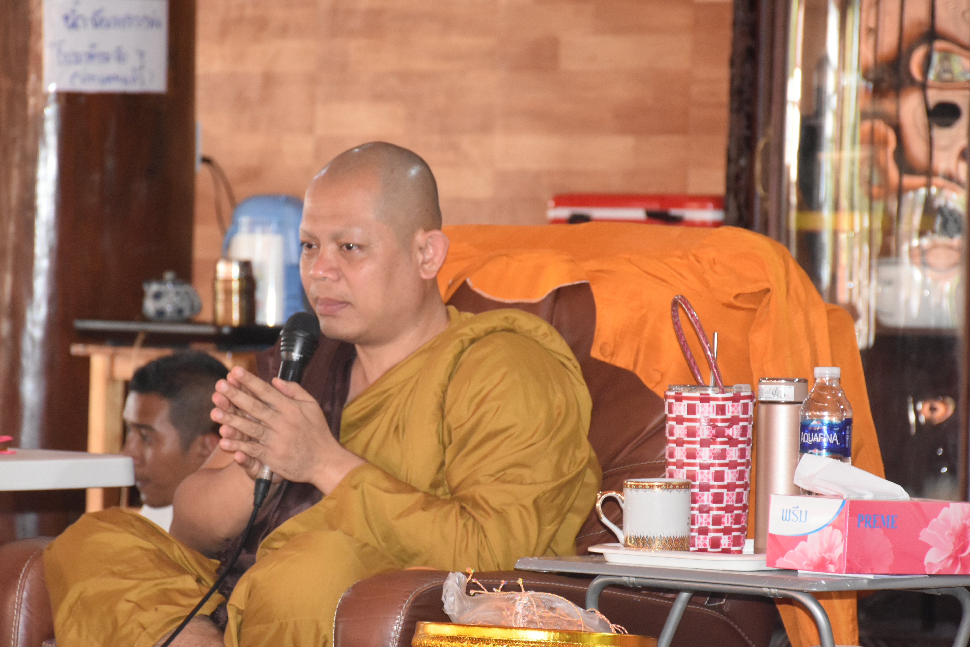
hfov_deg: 10.4
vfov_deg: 6.9
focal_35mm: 198
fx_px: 5325
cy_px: 404
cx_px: 424
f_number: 5.6
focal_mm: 105
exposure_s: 1/60
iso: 1600
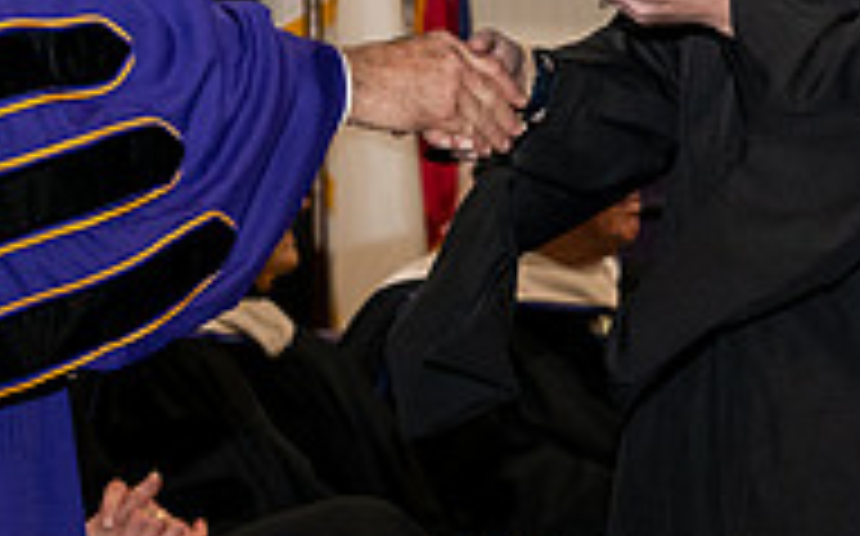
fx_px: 6159
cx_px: 504
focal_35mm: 263
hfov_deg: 8.0
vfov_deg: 5.0
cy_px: -110
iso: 1600
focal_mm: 85
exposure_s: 1/200
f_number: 5.6
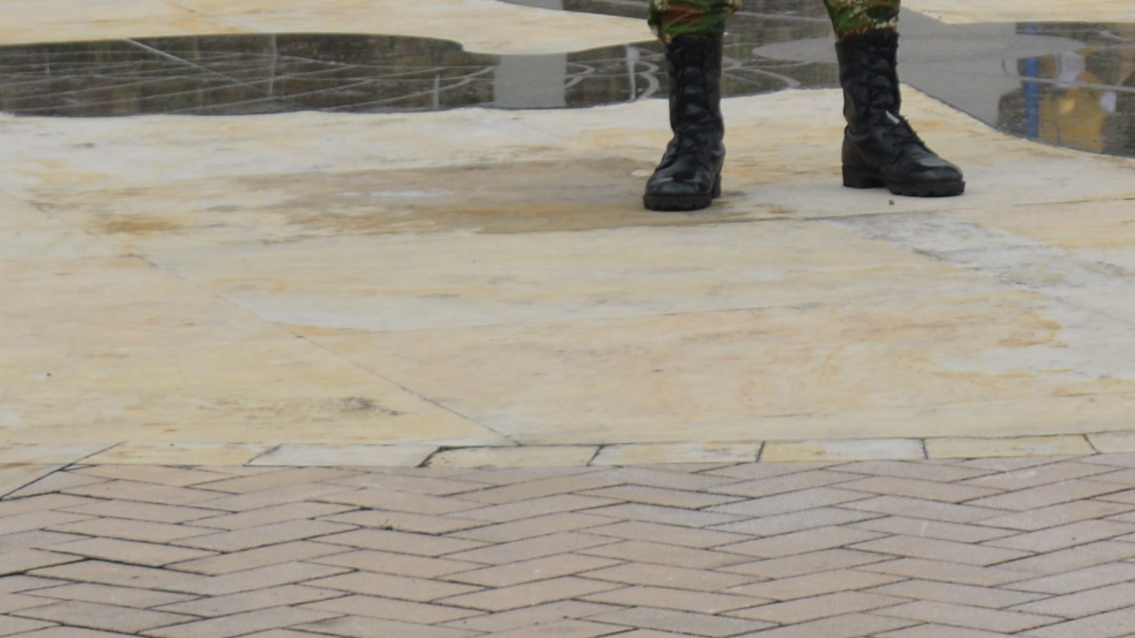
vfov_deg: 4.9
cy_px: -592
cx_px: 1583
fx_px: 7282
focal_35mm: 242
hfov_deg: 8.7
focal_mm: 36
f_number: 7.1
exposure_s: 1/200
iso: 100
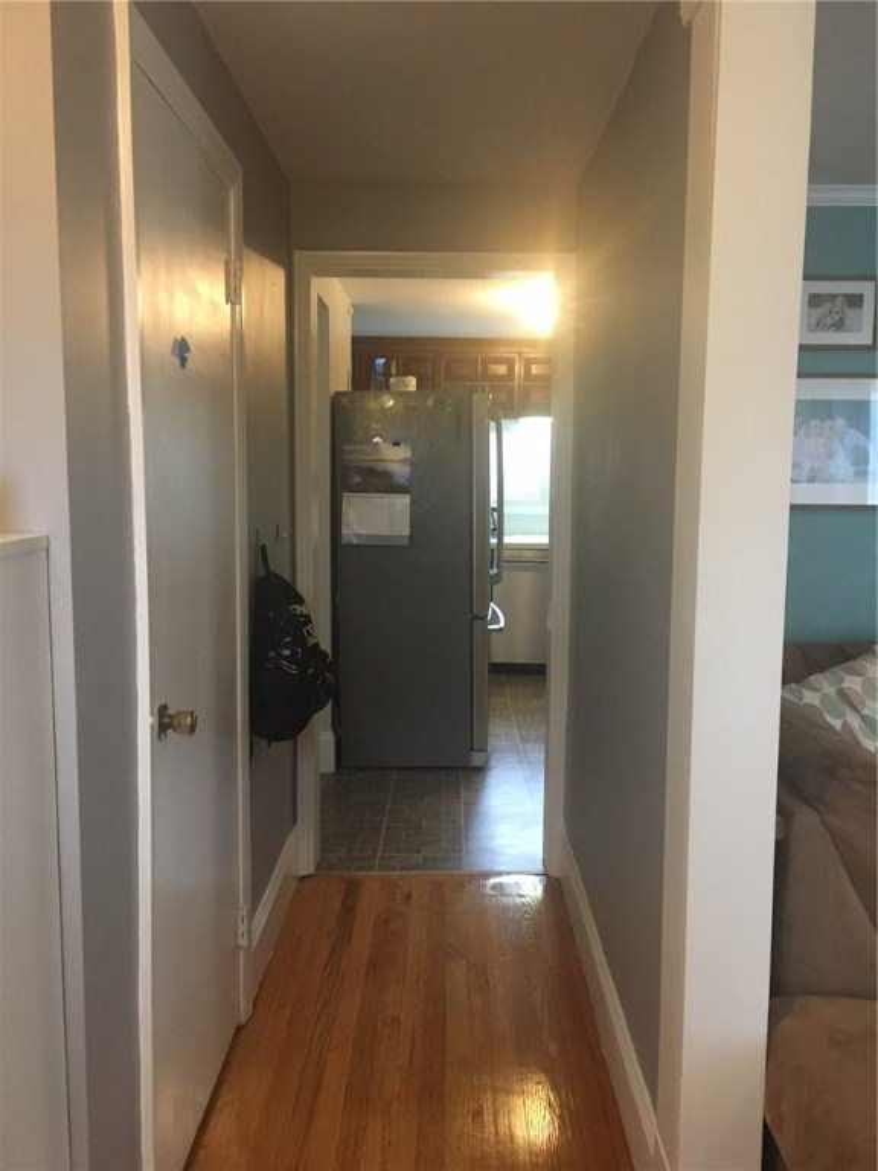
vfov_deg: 61.7
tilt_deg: -5.4
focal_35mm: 29
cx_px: 439
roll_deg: -0.2
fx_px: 981
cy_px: 586
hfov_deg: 48.2
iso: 160
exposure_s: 1/30
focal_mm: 4.15
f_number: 2.2
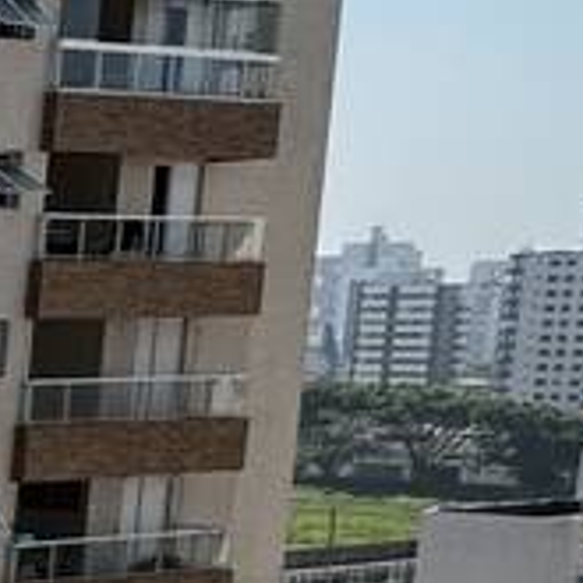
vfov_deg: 15.8
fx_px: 2058
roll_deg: +0.0
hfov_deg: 9.7
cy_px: 604
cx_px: -1399
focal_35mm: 108
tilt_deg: -8.2
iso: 50
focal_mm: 2.22
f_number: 2.2
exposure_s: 1/1789
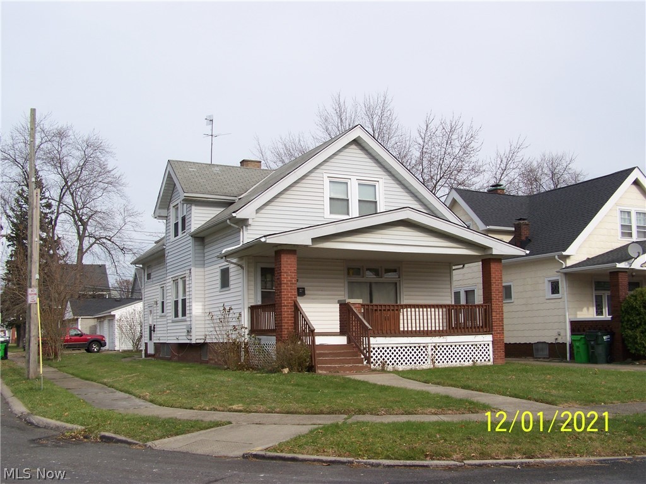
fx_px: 709
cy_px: 242
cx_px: 323
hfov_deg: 49.0
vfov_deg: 37.7
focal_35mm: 38
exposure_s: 1/320
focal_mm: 6.3
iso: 64
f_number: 4
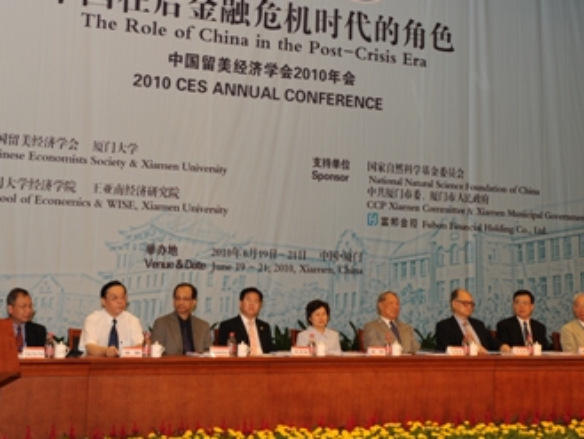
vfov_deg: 21.7
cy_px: 98
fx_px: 1131
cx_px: 301
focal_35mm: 67
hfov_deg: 29.0
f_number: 4.5
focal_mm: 36
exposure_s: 1/60
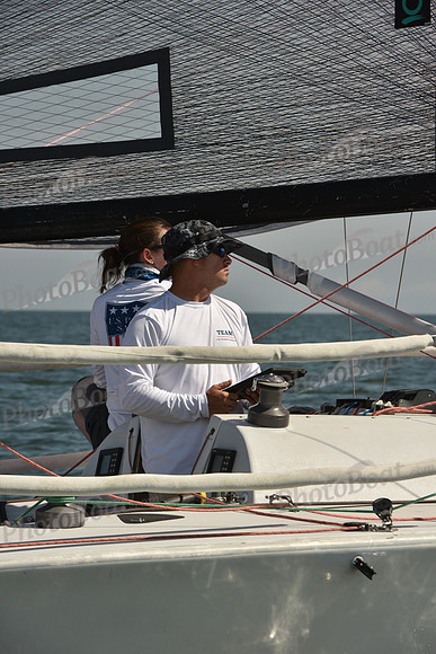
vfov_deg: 10.3
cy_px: 327
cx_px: 218
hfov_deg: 6.9
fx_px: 3631
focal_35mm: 200
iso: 320
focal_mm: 200
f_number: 13
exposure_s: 1/1000
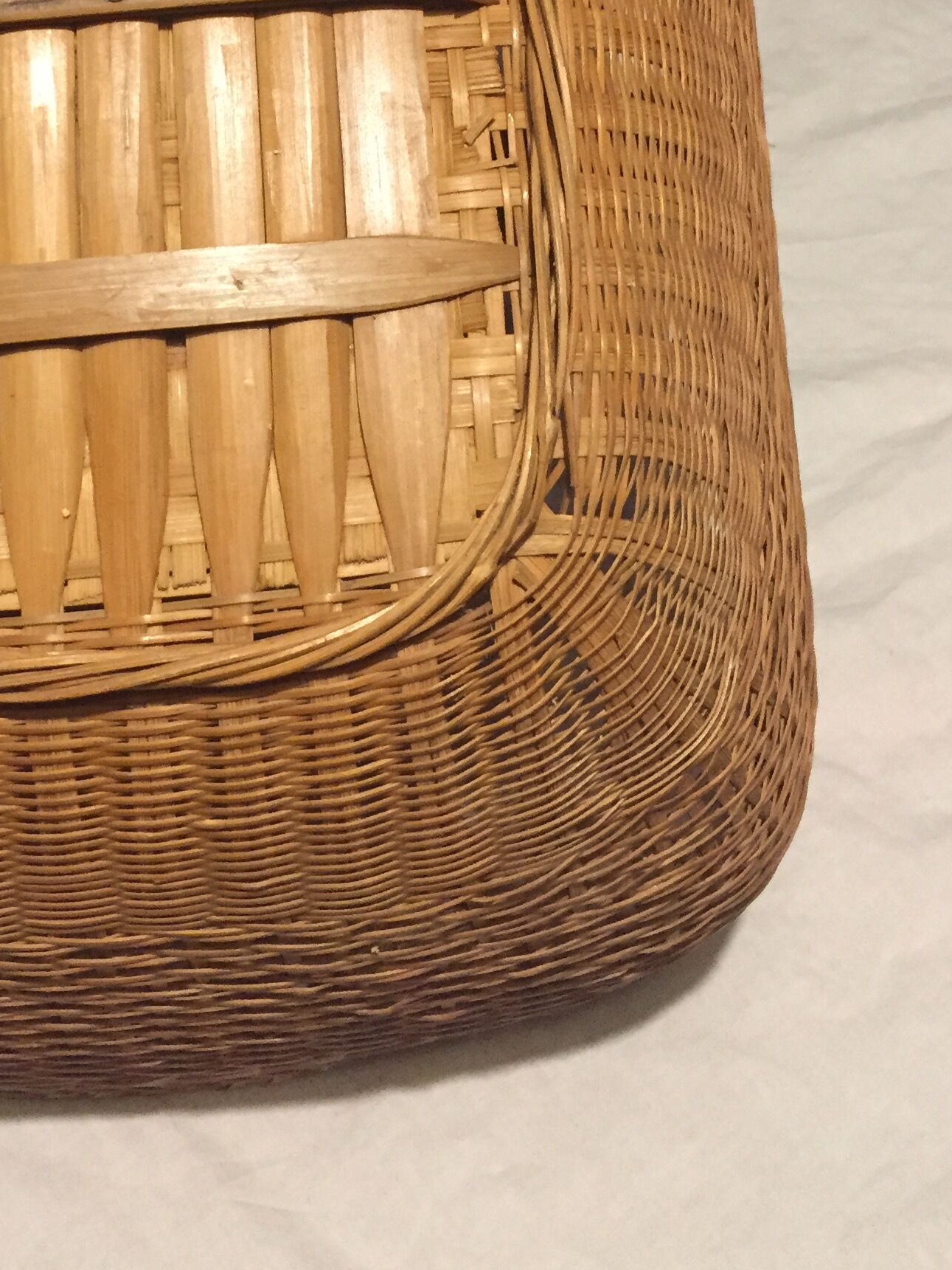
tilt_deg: -47.1
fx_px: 2017
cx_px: 184
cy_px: 207
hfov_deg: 26.1
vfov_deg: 33.6
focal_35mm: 55
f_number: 2.2
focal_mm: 4.15
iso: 250
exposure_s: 1/25
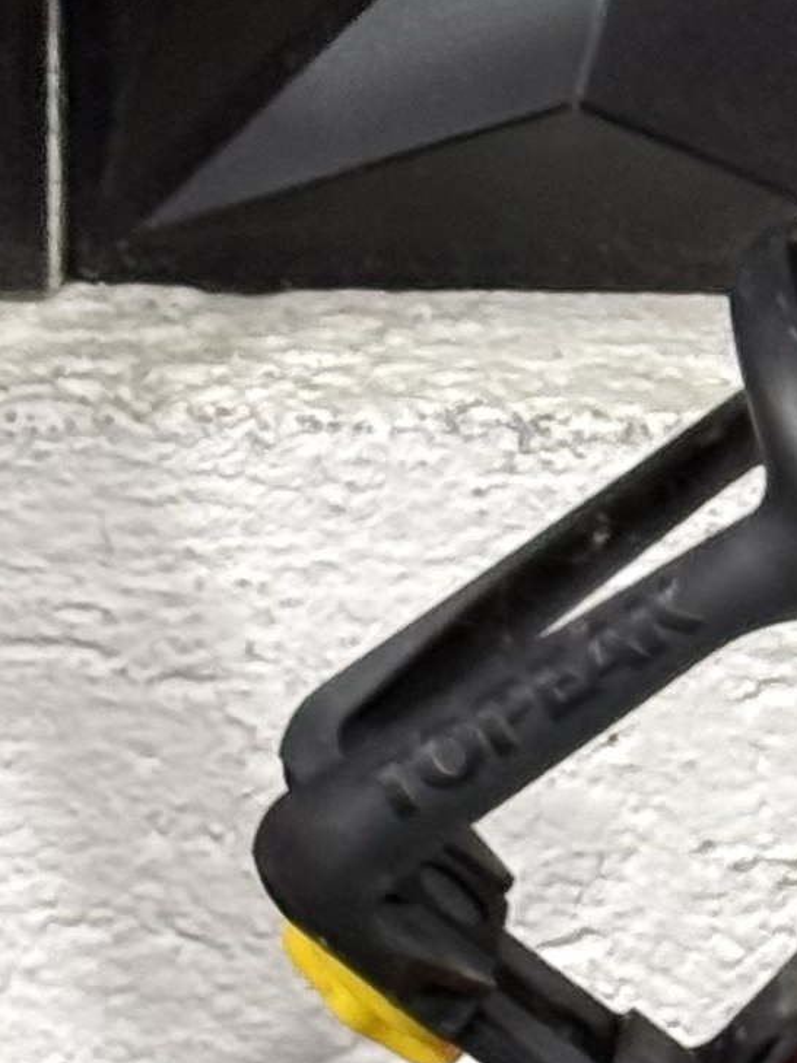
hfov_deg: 5.5
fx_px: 8166
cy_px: -358
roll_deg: -0.6
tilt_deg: -13.3
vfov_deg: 7.4
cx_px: 1238
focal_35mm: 266
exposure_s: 1/60
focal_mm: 6.76
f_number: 1.78
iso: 200
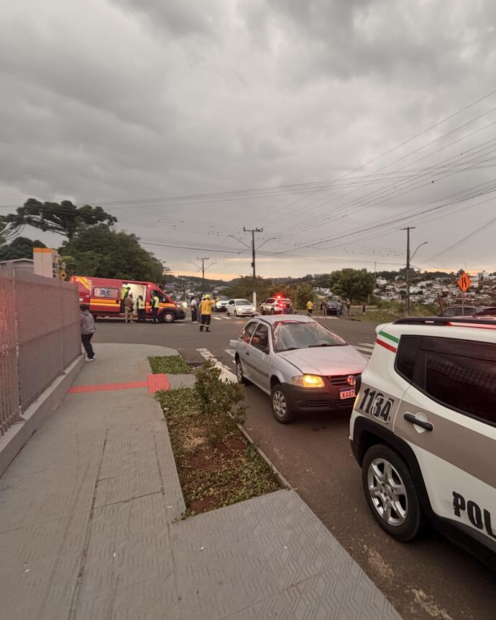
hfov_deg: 68.7
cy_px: 297
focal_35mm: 19
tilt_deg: -2.7
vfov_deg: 83.3
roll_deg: -0.8
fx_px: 349
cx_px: 334
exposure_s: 1/121
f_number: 2.2
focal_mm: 2.22
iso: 250
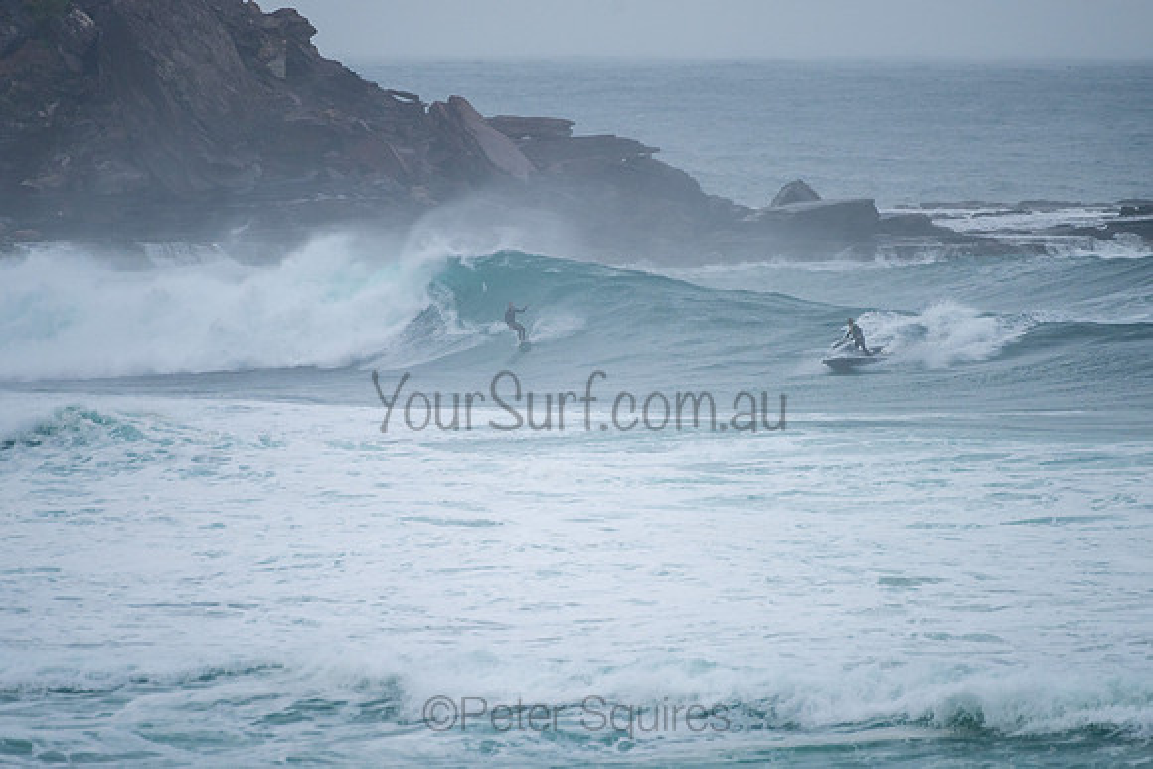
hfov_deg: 3.4
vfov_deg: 2.2
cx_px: 554
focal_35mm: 613
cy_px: 355
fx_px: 19643
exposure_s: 1/1250
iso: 450
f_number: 5.6
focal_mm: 500
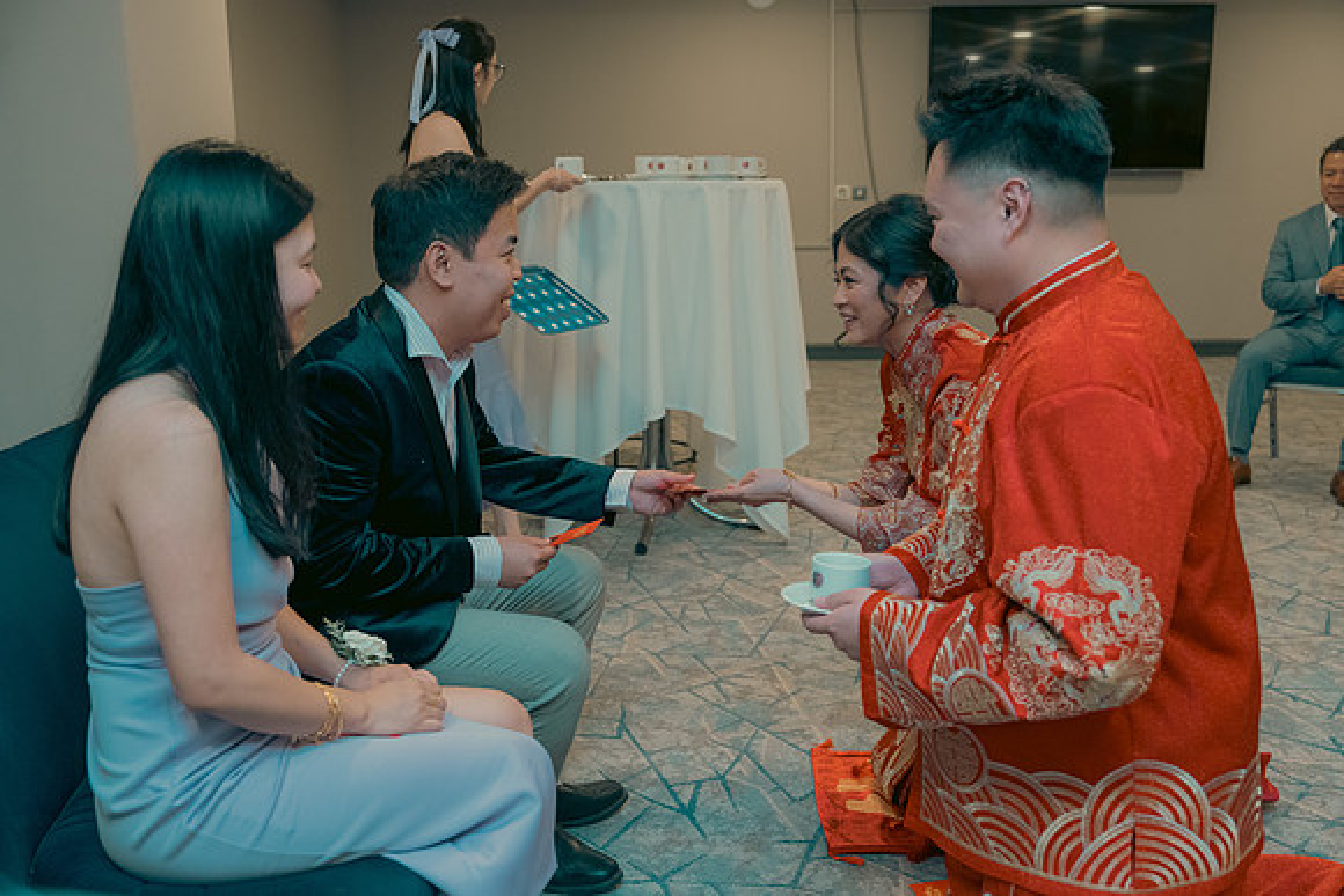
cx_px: 672
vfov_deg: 37.9
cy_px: 448
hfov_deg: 54.4
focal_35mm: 35
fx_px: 1307
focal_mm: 35
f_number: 3.5
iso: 2500
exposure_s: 1/160
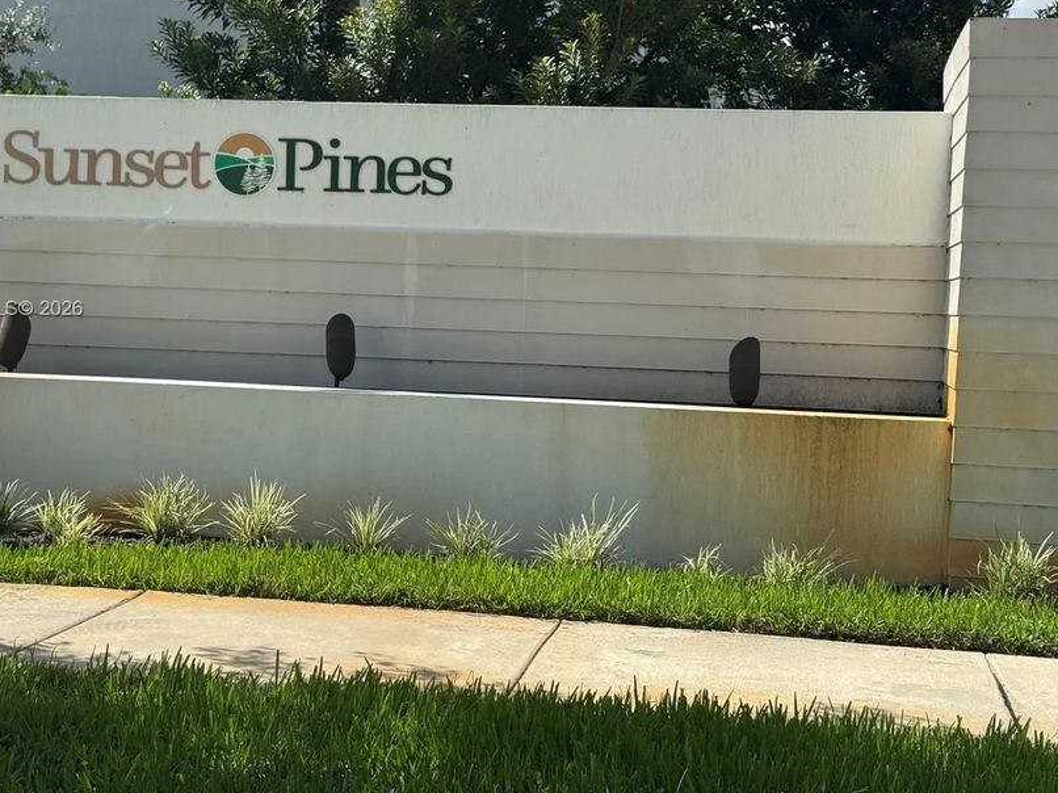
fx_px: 1864
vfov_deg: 24.0
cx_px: 494
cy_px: 310
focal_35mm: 61
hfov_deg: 31.7
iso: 64
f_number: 1.78
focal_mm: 6.76
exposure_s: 1/5376
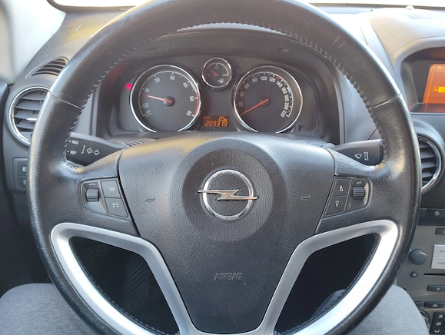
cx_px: 221
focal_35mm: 29
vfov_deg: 48.3
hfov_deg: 61.6
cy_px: 171
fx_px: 373
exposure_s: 1/100
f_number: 1.8
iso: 559
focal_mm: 4.22
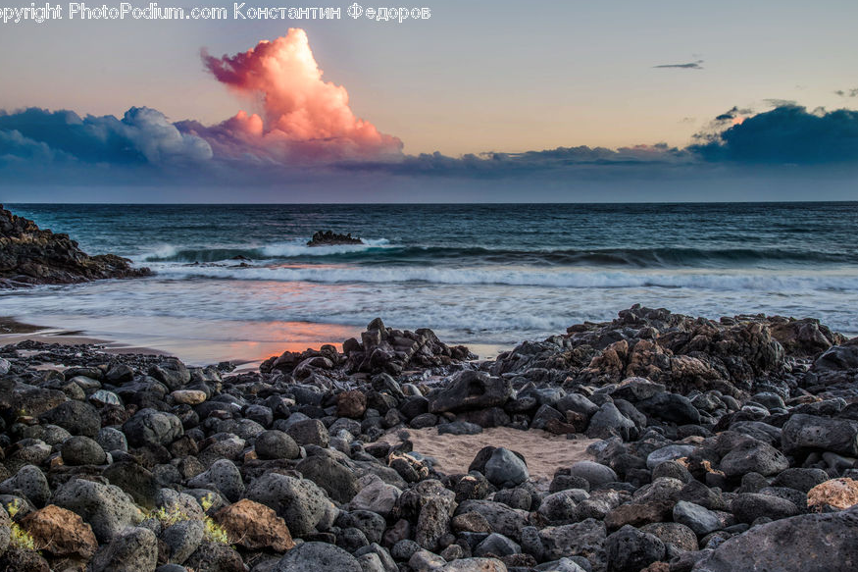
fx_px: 858
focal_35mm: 36
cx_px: 420
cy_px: 283
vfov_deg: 36.9
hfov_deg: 53.1
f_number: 11
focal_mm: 35
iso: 64
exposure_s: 1/2
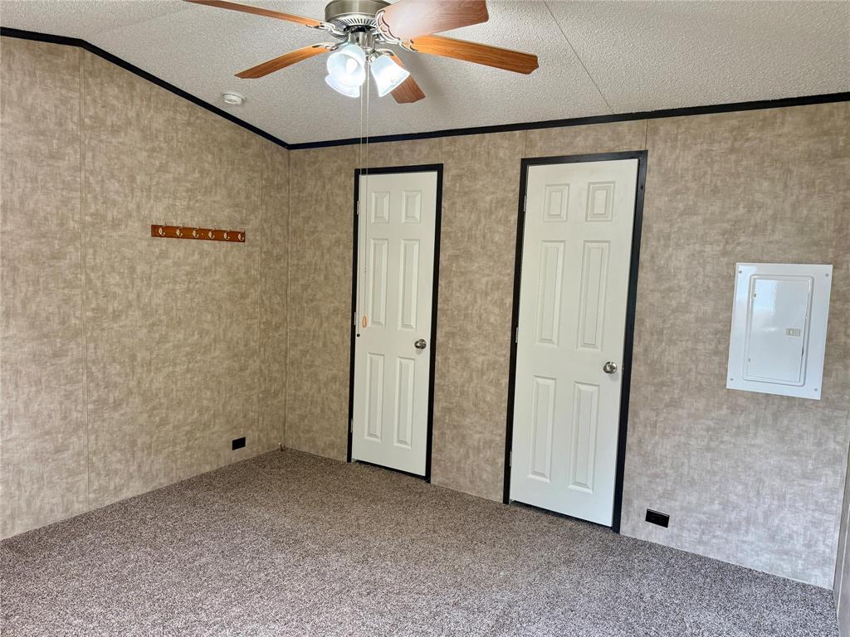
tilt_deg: -5.7
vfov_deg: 56.8
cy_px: 318
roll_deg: -1.7
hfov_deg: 71.6
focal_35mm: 24
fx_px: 589
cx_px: 425
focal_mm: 6.76
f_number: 1.78
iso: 200
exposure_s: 1/60
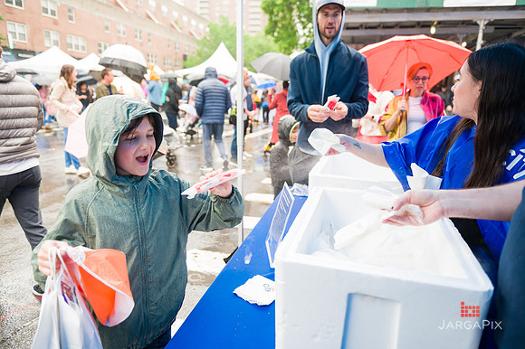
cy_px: 174
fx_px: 350
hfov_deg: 73.8
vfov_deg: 53.1
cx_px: 262
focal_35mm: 24
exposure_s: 1/320
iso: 400
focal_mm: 24
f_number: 3.2
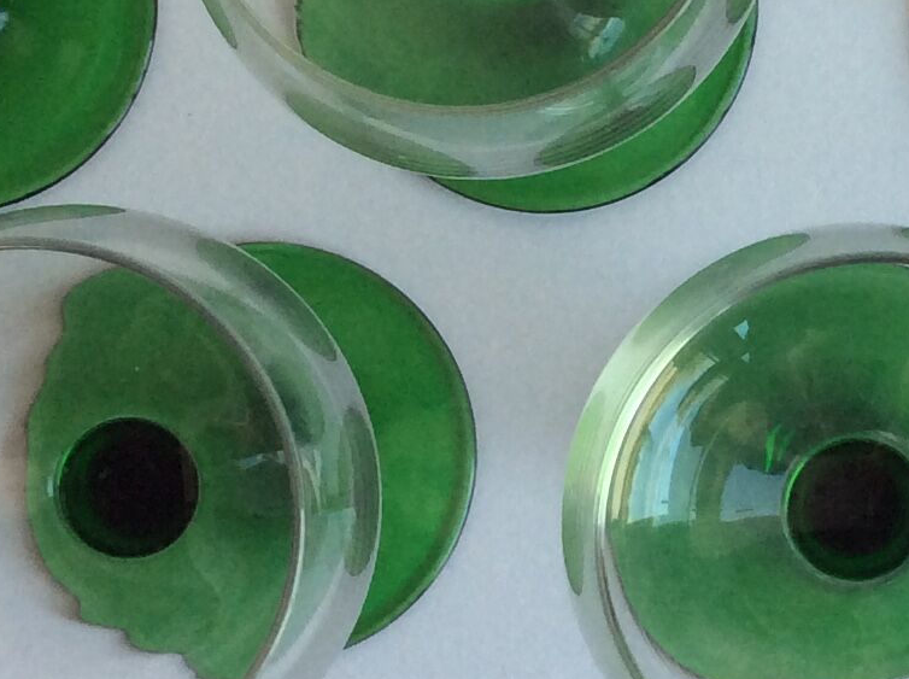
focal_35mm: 110
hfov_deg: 17.8
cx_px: 680
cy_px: 297
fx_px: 2884
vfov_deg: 13.4
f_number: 2.4
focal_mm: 3.3
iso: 50
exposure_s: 1/100
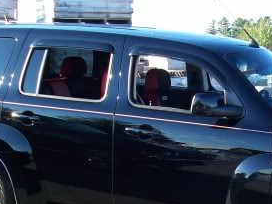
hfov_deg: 24.2
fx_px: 629
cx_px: 196
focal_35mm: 80
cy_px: 158
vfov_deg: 18.3
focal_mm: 5.7
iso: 80
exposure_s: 1/230
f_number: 2.8
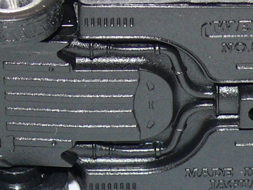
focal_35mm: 344
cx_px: 242
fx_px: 2514
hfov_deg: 5.7
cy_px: 38
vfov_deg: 4.3
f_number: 4
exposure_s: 1/30
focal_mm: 13.5
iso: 100
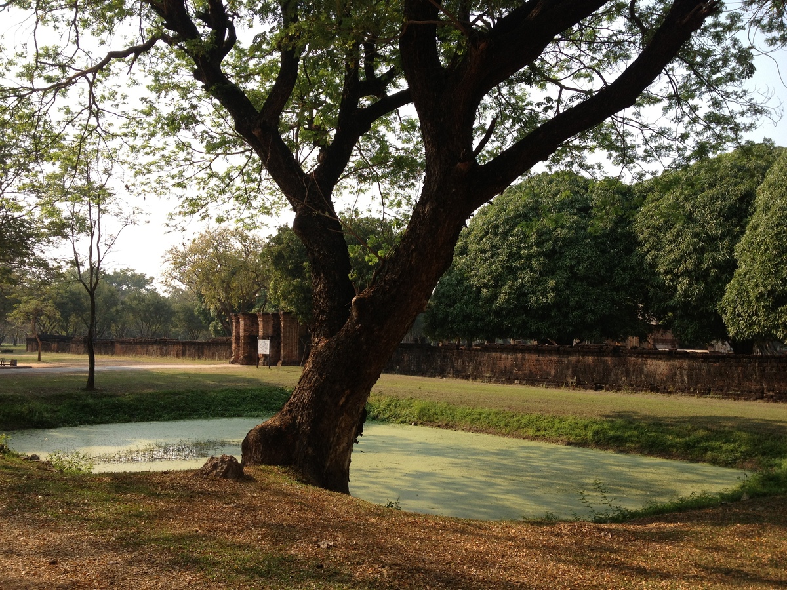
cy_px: 295
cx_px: 394
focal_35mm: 35
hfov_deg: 52.6
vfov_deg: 40.7
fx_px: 796
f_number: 2.4
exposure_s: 1/699
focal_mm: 4.28
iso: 50
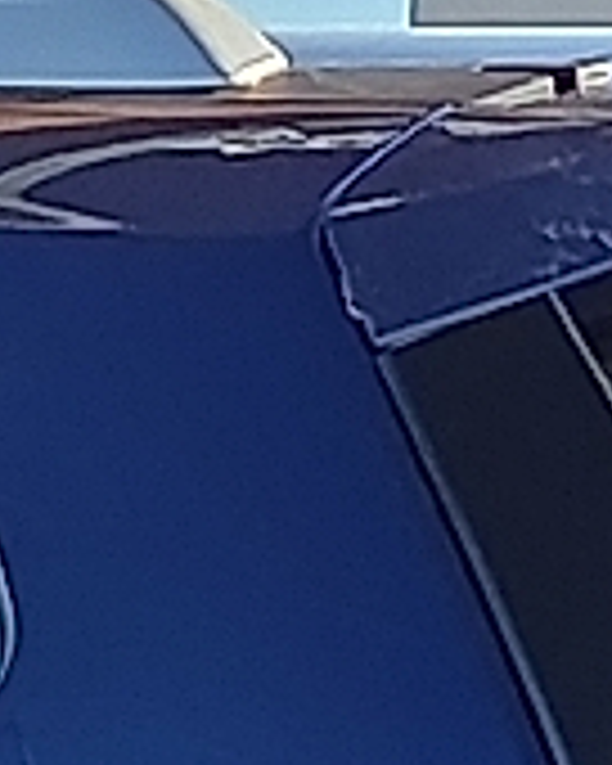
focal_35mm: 358
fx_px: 8105
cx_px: -148
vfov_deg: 5.3
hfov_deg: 4.3
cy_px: 1714
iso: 25
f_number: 1.8
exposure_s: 1/1000
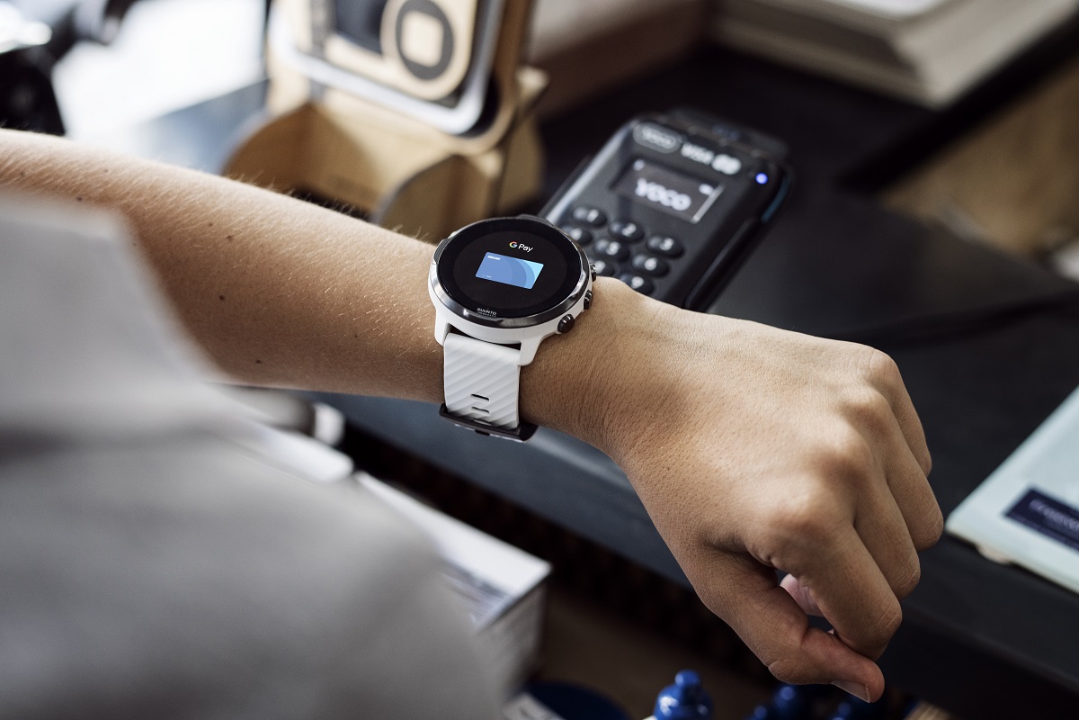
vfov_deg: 23.4
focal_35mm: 58
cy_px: 360
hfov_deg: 34.5
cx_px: 540
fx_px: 1738
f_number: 3.5
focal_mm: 58
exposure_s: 1/125
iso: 1000
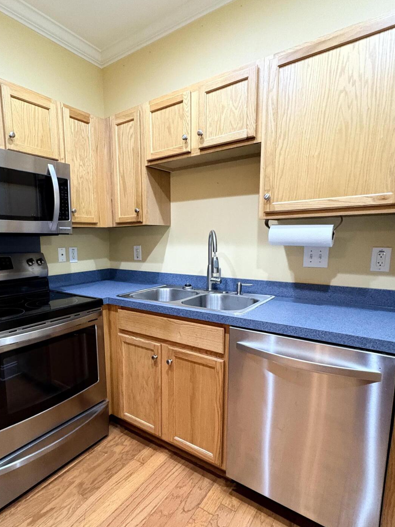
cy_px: 284
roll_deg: +1.1
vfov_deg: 81.6
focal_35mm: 20
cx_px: 151
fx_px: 304
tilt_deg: -7.9
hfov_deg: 65.1
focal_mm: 2.22
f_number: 2.2
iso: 800
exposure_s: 1/40
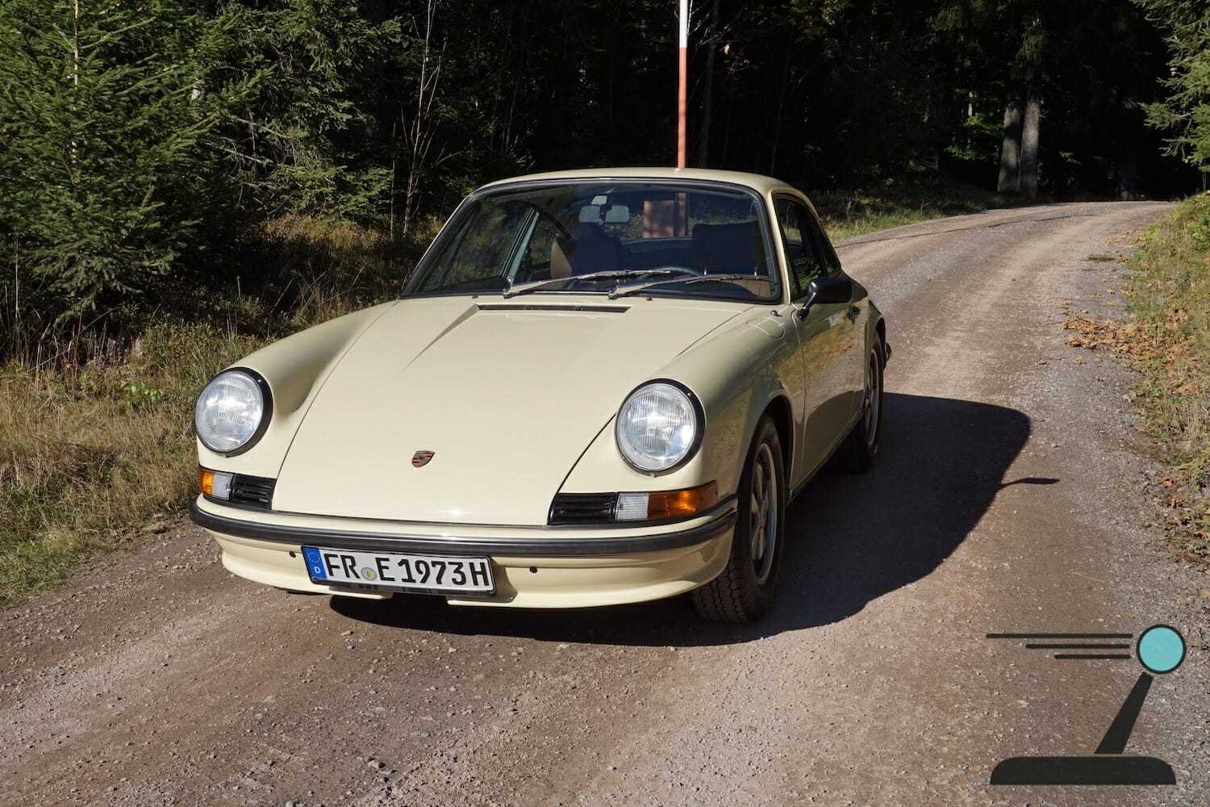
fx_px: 1613
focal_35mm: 48
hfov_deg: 41.1
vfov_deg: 28.1
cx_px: 605
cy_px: 404
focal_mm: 32
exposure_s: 1/125
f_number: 14
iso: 100
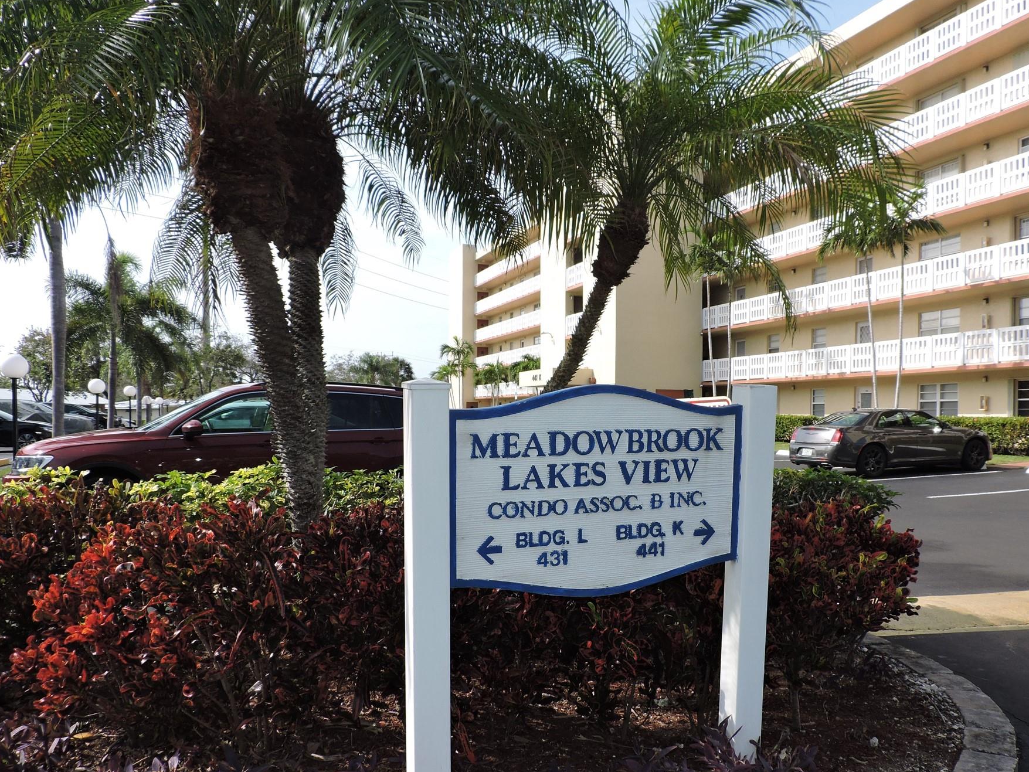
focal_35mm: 28
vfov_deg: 49.6
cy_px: 436
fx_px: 833
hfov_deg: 63.2
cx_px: 577
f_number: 3
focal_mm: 4.3
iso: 100
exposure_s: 1/1000
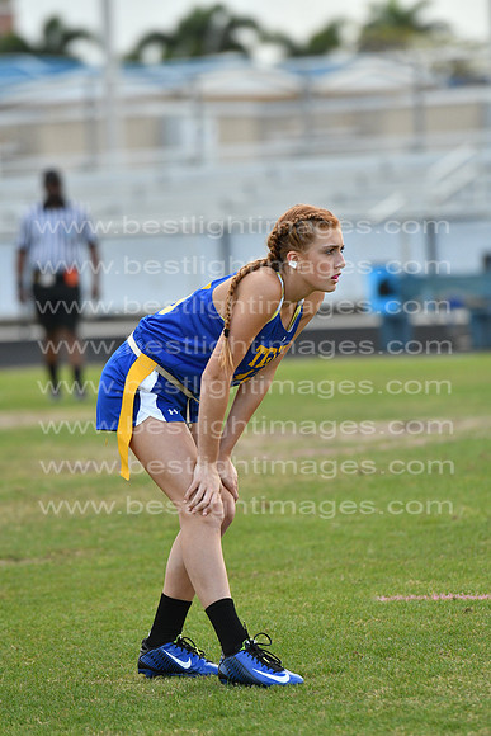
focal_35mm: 300
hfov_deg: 4.6
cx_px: 246
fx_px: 6133
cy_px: 368
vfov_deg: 6.9
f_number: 3.5
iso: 800
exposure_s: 1/2500
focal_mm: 200
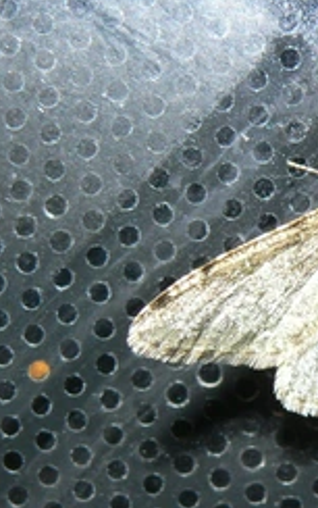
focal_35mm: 100
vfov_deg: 20.6
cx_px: 403
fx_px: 1383
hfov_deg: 12.7
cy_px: 383
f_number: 4
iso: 100
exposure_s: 1/60
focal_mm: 6
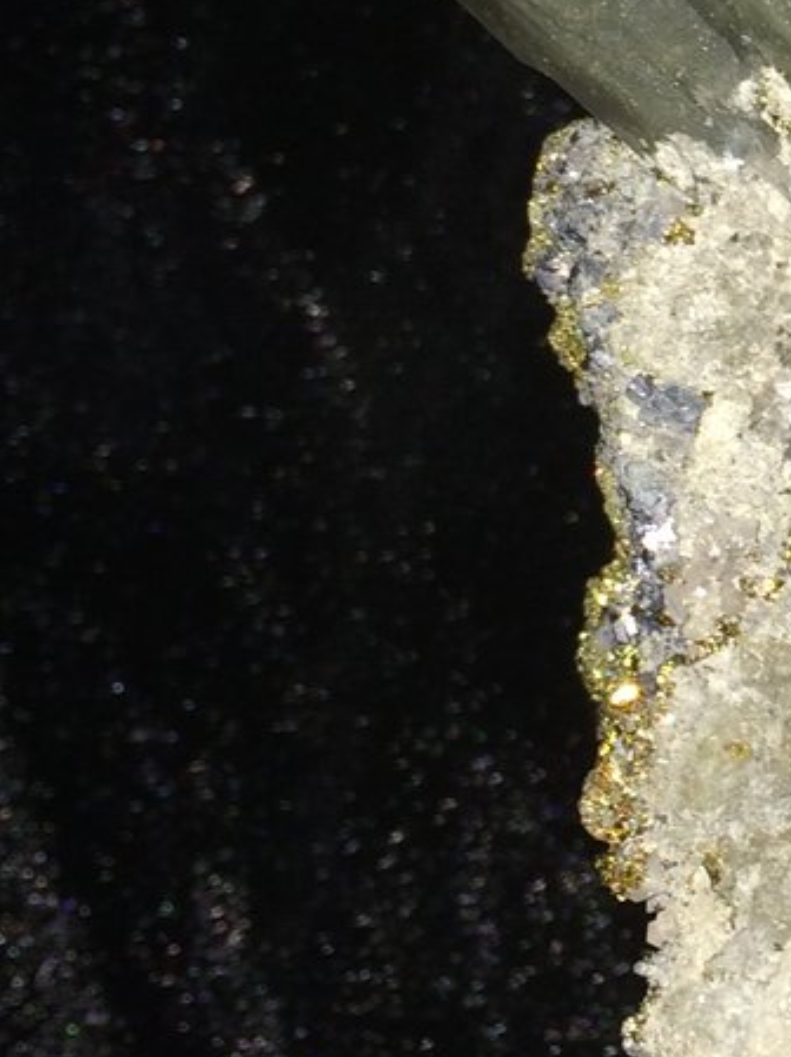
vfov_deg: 18.2
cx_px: 1372
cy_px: 212
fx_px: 3265
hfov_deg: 12.7
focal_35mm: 107
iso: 32
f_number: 2.2
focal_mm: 4.12
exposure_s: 1/81
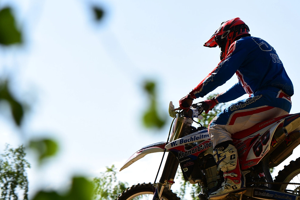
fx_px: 942
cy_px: 141
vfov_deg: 12.1
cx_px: 204
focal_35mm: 113
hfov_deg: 18.0
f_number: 5
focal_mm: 70
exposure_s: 1/1000
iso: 180
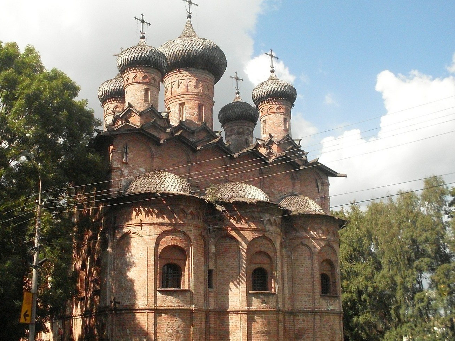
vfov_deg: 34.4
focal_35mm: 42
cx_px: 204
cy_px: 172
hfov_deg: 44.7
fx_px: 552
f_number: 8.4
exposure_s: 1/750
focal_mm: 6.3
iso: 400
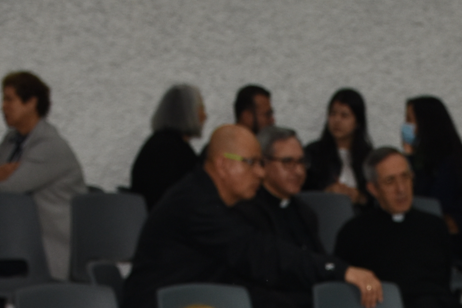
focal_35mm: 159
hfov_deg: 12.7
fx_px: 2040
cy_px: 738
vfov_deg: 8.0
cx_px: 507
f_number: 5.6
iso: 250
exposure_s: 1/80
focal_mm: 22
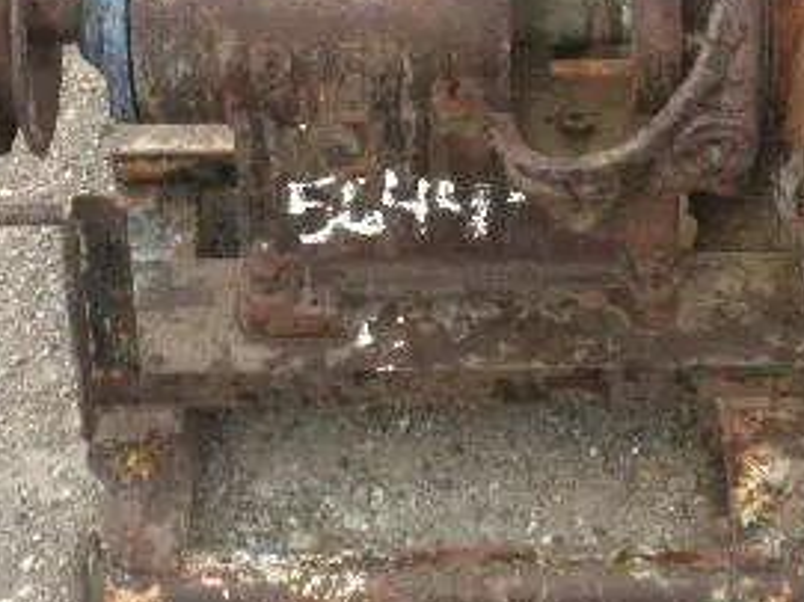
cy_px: -42
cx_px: 460
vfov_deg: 13.9
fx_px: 2414
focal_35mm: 104
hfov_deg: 18.9
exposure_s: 1/80
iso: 125
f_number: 3.4
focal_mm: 7.9
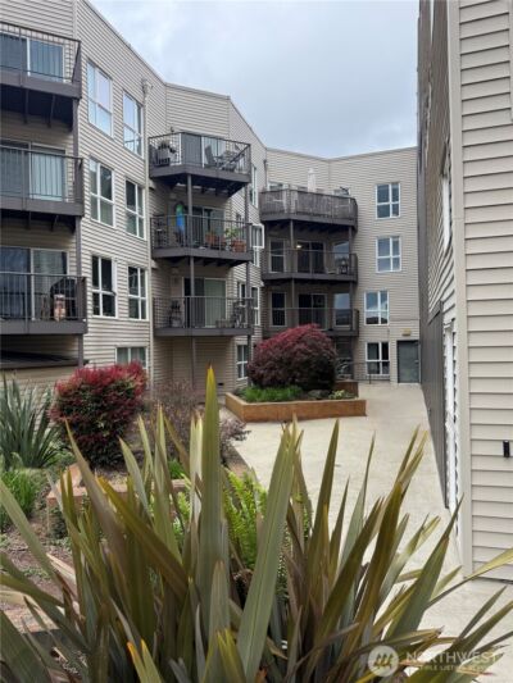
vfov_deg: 71.6
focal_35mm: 24
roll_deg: +0.7
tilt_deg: -0.2
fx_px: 474
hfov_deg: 56.8
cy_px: 342
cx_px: 256
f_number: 1.78
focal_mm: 6.76
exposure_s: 1/1901
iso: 100
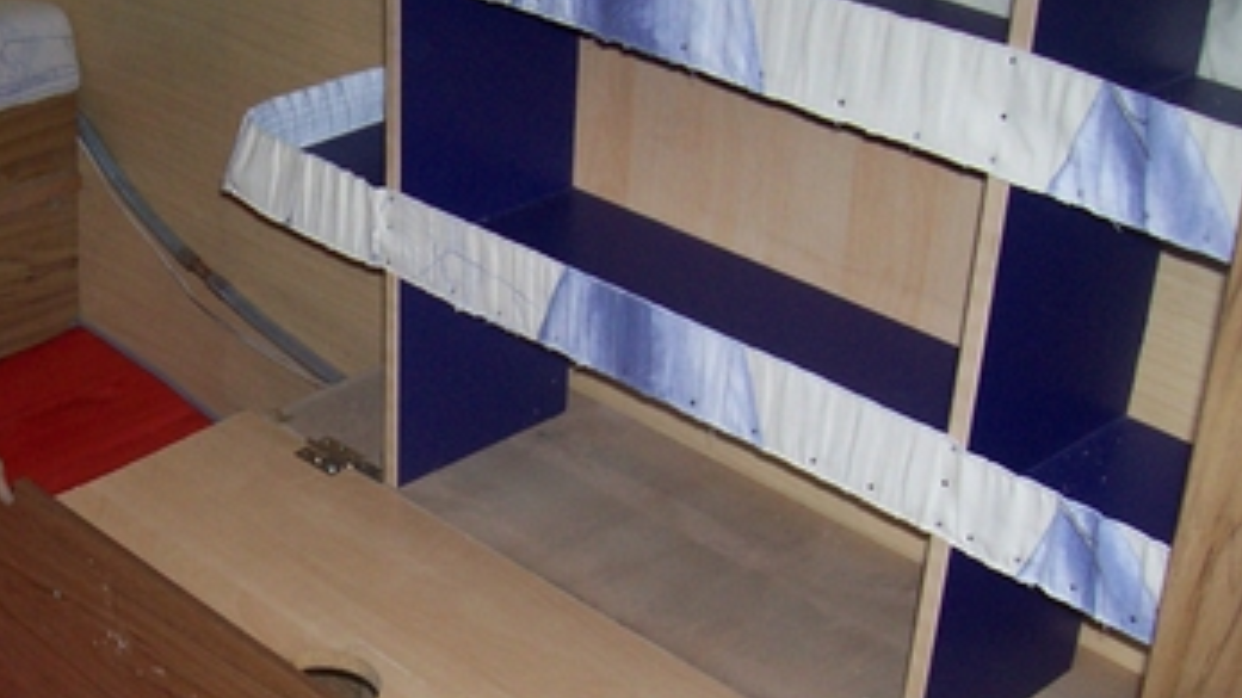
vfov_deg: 18.6
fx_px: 2107
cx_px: 326
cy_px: 569
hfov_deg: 32.3
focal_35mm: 64
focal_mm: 5.6
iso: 140
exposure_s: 1/112
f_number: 2.7
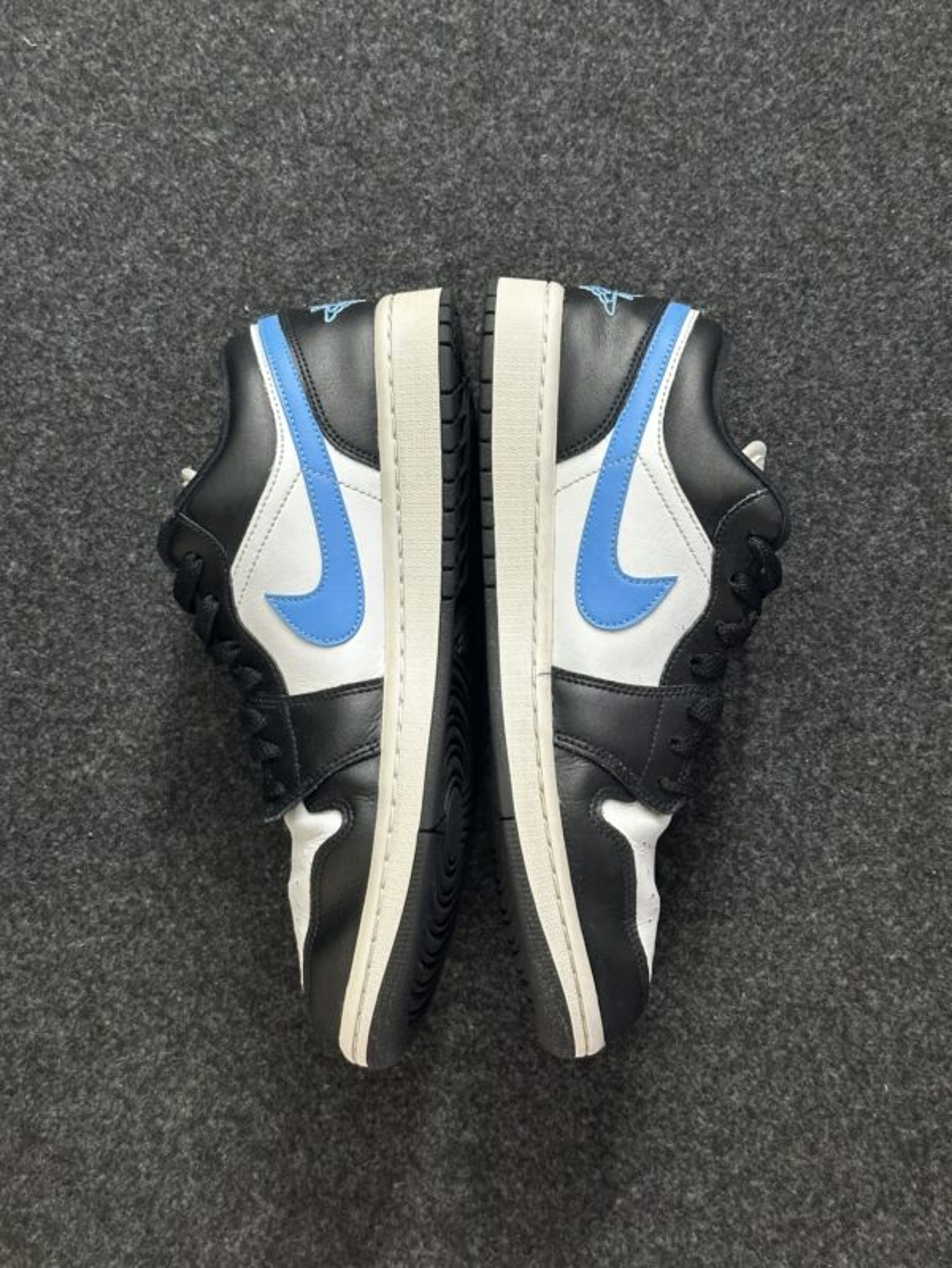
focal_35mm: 48
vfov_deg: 39.6
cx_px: 476
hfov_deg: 30.3
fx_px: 1759
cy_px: 634
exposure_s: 1/40
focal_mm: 6.86
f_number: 1.78
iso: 250
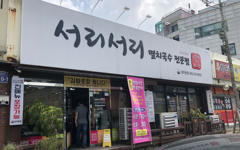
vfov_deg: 41.8
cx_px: 121
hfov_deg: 62.9
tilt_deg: +9.6
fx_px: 196
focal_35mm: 30
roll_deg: +1.9
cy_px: 83
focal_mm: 3.99
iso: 20
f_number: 1.8
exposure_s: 1/1548
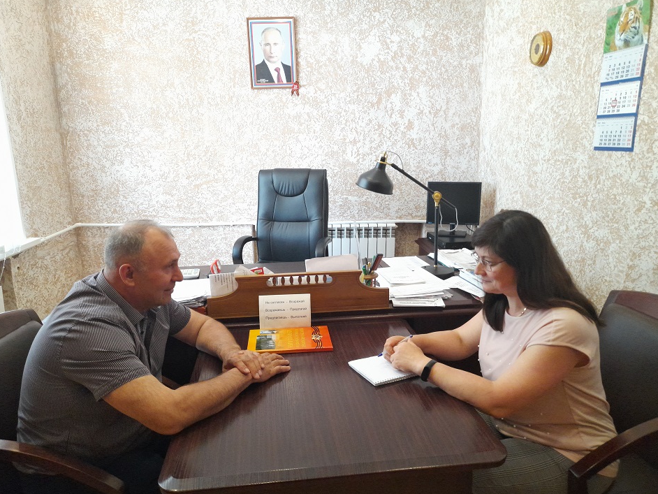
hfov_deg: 67.3
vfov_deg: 53.1
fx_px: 494
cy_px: 250
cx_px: 324
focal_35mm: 26
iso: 320
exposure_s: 1/33
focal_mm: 4.6
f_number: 2
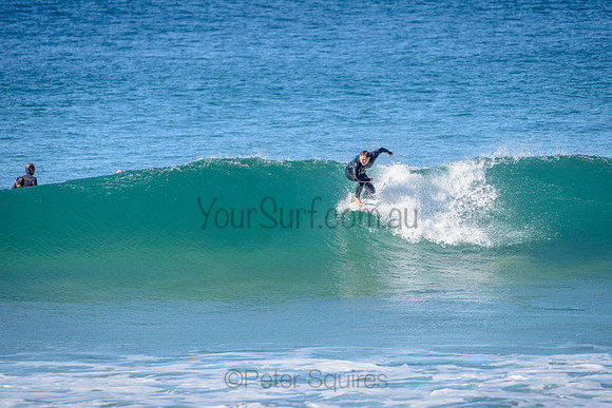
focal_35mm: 500
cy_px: 204
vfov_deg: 2.8
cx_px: 306
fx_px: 8502
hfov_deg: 4.1
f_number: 5.6
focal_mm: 500
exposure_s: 1/2000
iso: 250
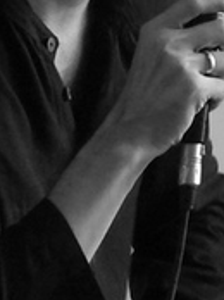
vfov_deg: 4.7
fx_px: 3624
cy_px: 31
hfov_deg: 3.5
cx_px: 61
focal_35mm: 419
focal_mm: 25.3
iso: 200
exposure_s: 1/8
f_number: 3.7
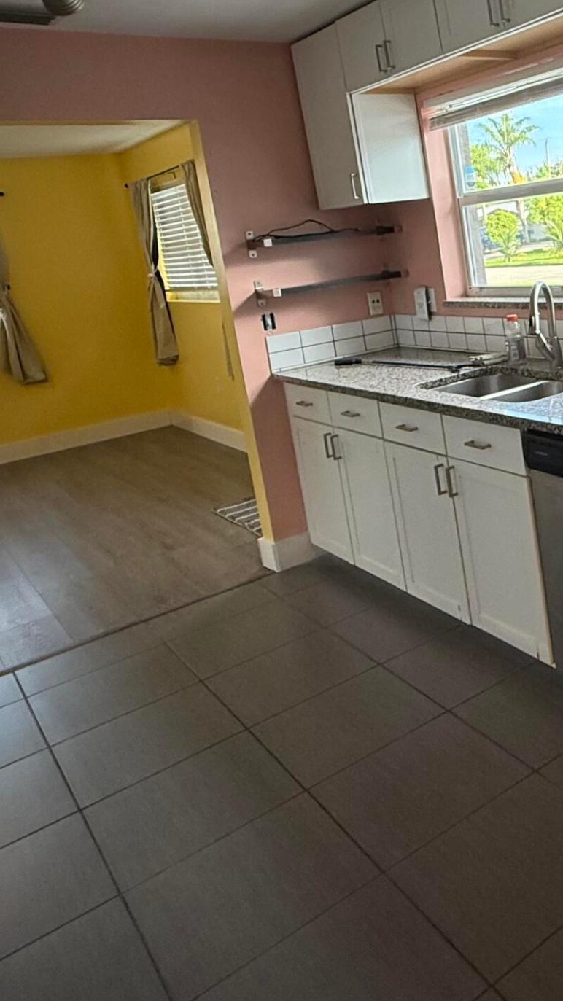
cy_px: 328
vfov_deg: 59.5
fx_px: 850
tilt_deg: -10.0
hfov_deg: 31.6
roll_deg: +6.7
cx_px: 648
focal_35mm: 32
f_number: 2.2
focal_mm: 2.22
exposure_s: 1/120
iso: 200
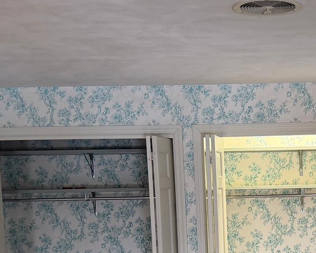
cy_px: 287
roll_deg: +1.0
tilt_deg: -8.4
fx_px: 729
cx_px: 294
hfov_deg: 23.7
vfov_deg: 18.8
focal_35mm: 78
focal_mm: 6.76
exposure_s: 1/60
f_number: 1.78
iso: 200
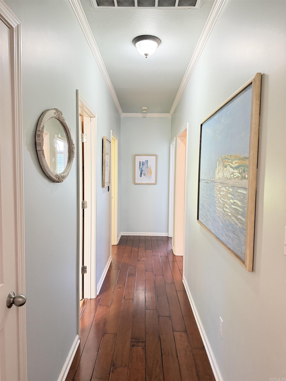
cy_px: 190
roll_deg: -0.6
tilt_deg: -2.9
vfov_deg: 71.6
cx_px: 143
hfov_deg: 56.8
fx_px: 264
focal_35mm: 24
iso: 640
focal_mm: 6.76
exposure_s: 1/40
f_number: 1.78
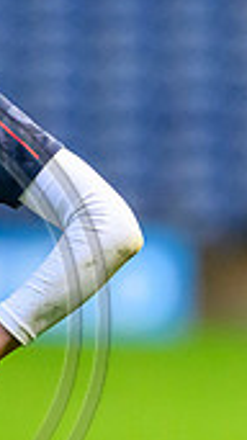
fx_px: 23135
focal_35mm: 1984
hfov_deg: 0.6
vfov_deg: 1.1
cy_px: 205
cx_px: -46
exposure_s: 1/1000
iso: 8000
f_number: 4
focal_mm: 400
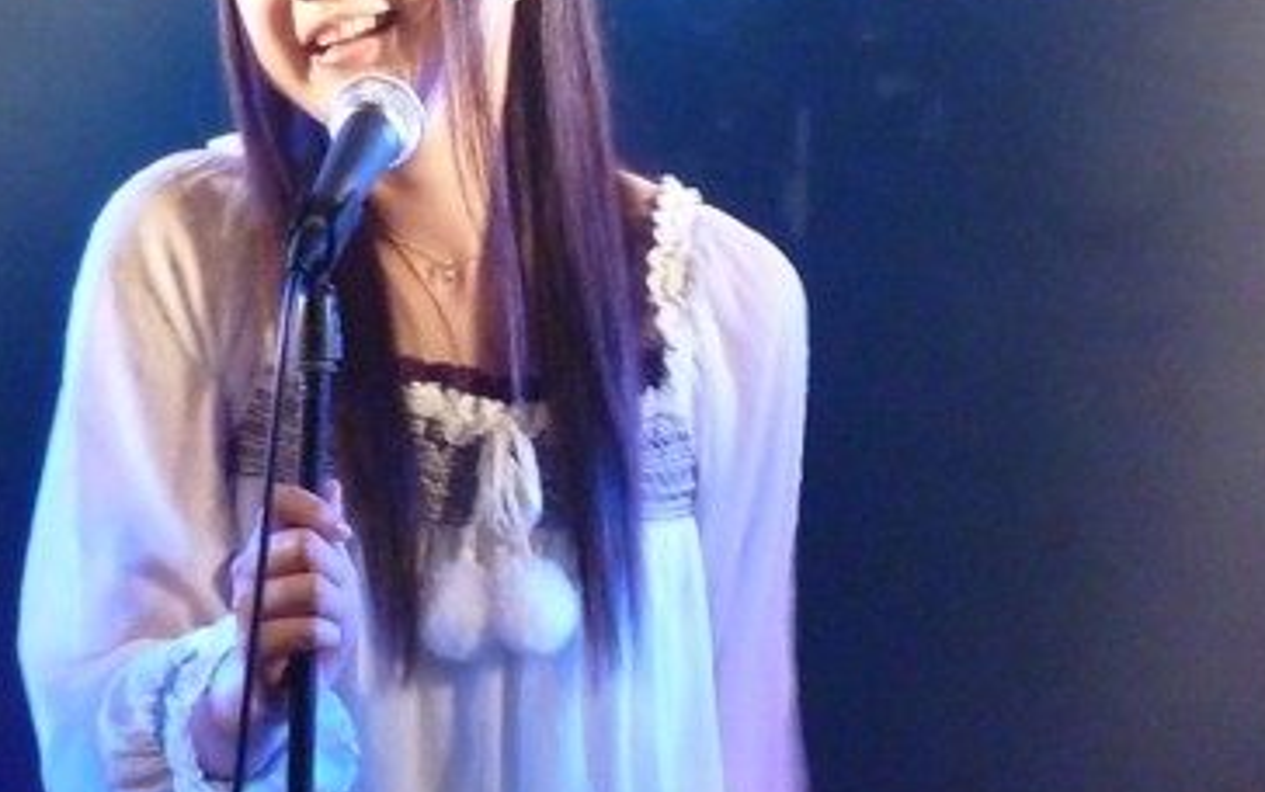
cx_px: 699
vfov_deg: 3.3
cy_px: 257
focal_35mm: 393
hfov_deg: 5.3
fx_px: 13557
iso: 3200
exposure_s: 1/50
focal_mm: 49.2
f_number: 4.9
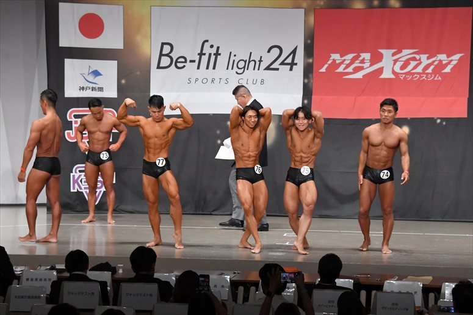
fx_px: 1537
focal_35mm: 117
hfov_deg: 17.5
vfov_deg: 11.7
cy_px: 158
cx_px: 236
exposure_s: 1/400
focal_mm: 78
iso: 6400
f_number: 5.6
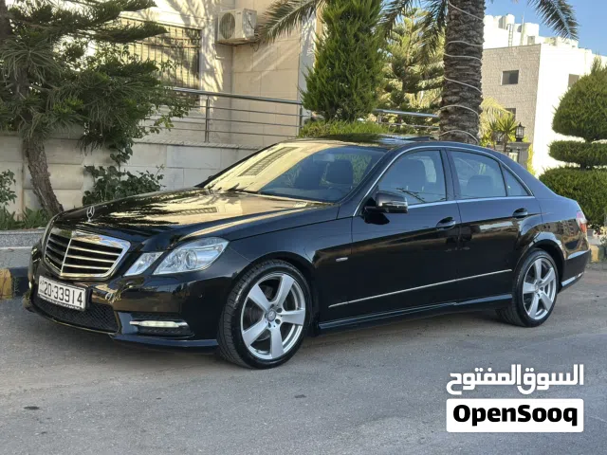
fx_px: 842
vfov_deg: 30.3
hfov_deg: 39.7
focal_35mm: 48
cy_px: 228
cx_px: 304
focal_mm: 6.86
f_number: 1.78
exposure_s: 1/1073
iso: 80
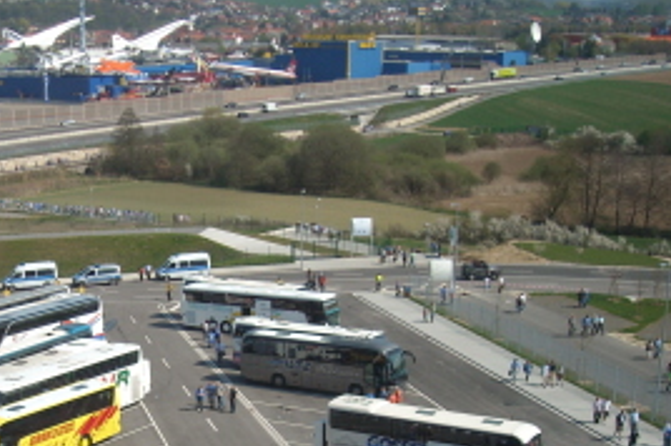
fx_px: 1266
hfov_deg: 28.8
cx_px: 105
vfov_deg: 19.6
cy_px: 395
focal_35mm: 68
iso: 64
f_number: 5.6
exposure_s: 1/284
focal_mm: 5.7
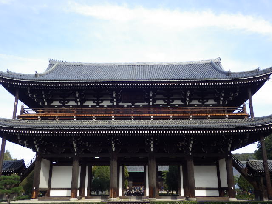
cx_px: 136
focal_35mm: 36
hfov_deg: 51.4
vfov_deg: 39.7
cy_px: 102
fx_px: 283
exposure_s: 1/500
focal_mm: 6.4
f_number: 3.5
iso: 125
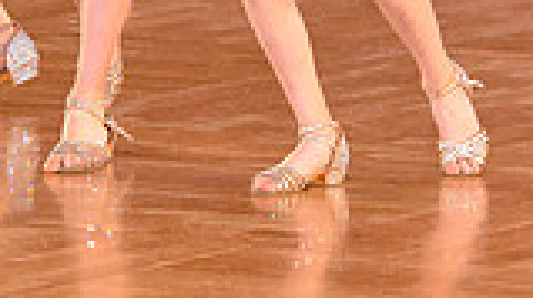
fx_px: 7552
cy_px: -283
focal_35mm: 535
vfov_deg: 2.3
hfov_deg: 4.0
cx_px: 174
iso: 2000
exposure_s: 1/250
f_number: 4.5
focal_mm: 140
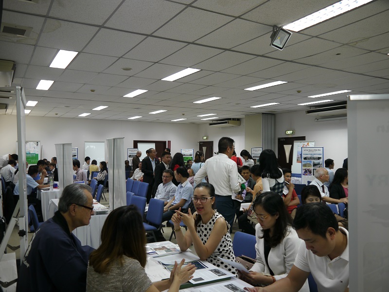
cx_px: 194
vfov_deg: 46.8
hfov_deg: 60.0
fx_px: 337
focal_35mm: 30
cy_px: 146
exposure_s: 1/30
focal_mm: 15
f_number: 3.6
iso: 200
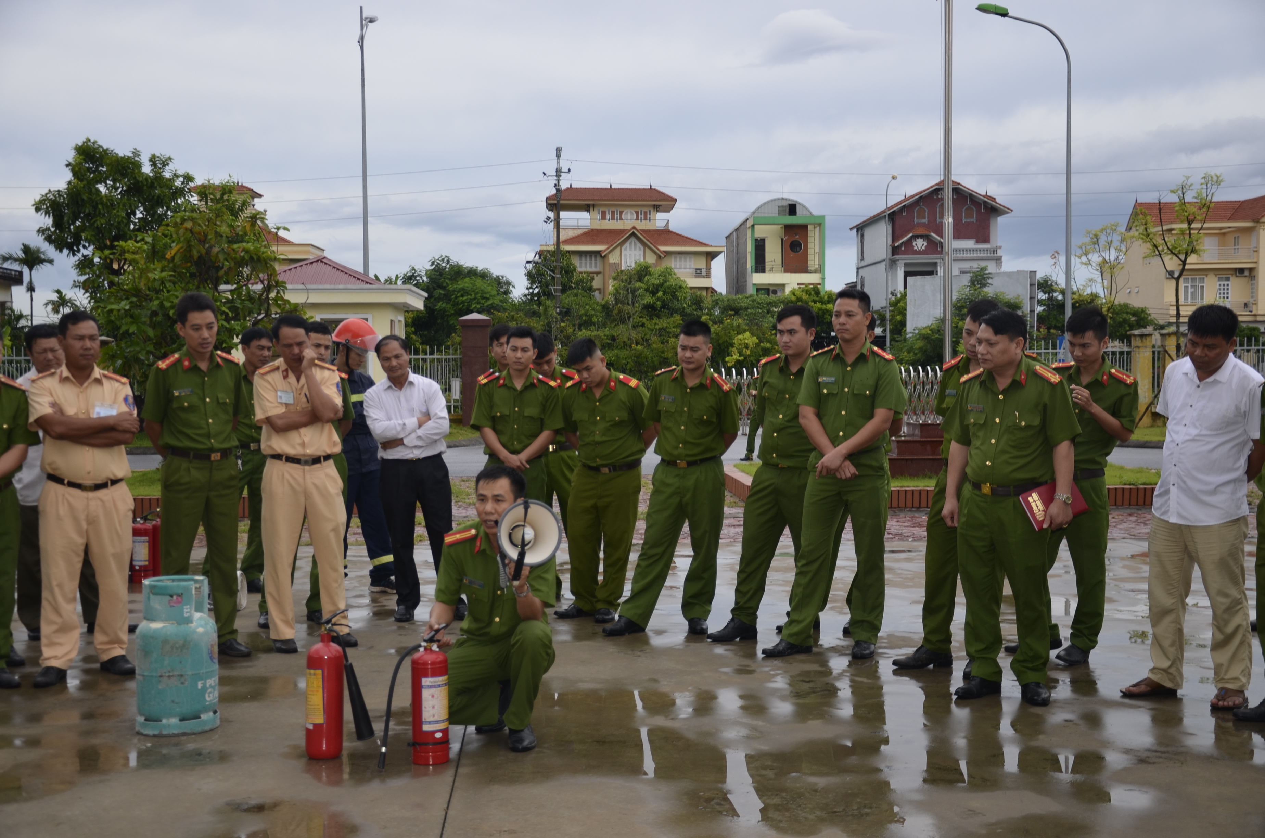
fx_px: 1683
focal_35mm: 48
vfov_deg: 28.0
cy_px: 419
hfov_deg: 41.2
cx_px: 632
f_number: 4.2
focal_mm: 32
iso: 140
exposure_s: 1/250
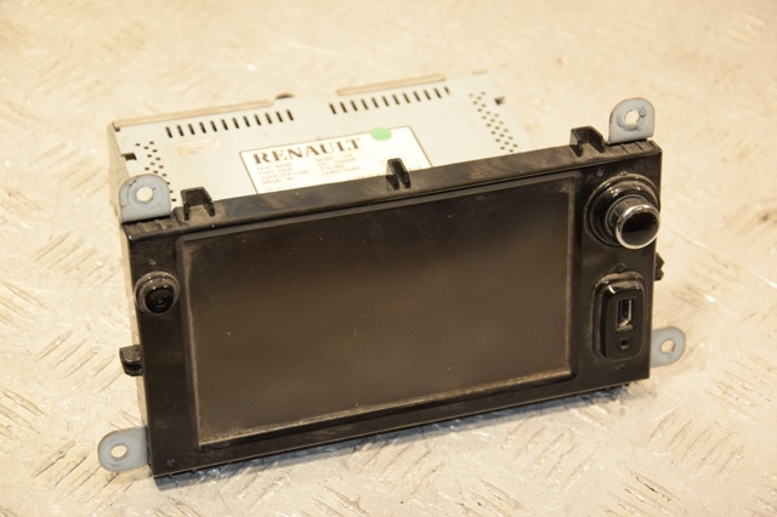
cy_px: 258
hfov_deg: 21.9
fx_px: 2006
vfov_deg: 14.7
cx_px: 388
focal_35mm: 93
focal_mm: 62
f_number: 5.3
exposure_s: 1/160
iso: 800
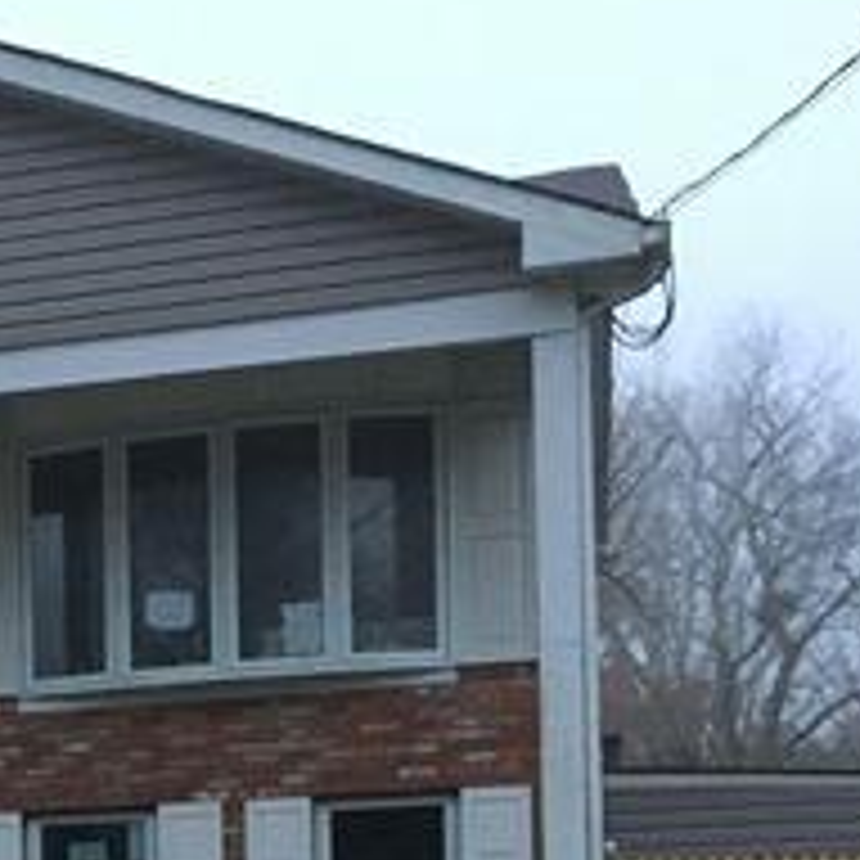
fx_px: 2417
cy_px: 1013
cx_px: -369
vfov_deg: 19.1
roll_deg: +0.8
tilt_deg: +0.9
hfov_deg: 18.3
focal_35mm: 86
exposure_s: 1/20
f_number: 2.2
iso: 200
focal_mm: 4.15
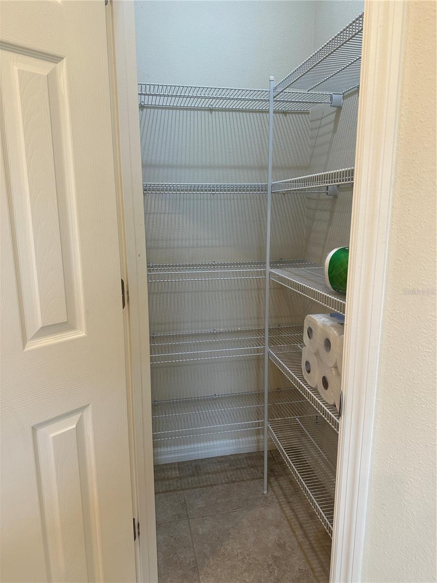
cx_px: 218
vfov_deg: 71.6
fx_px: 404
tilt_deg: -11.2
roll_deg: -0.4
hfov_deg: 56.8
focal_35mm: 24
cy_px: 292
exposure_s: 1/120
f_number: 1.78
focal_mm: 6.86
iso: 160
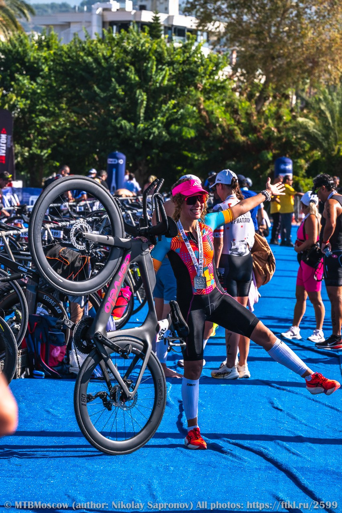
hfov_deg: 9.5
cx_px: 171
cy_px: 256
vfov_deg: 14.2
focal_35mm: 145
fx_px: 2067
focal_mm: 145
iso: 320
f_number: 10
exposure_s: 1/640
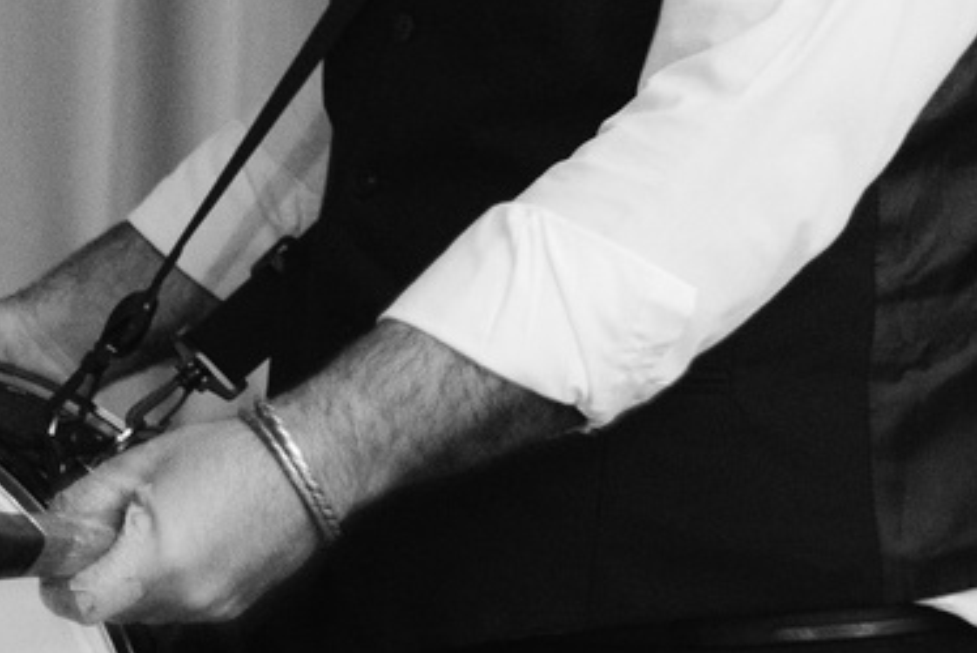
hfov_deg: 7.4
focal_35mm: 243
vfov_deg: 5.7
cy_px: 218
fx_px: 6600
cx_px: -2092
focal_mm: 35
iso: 1000
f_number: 2.8
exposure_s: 1/200
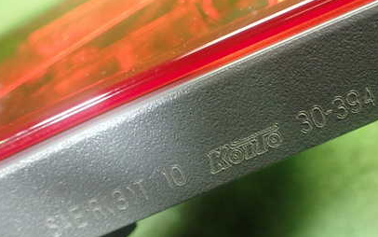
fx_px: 484
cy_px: 138
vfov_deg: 27.4
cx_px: 244
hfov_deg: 42.2
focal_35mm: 47
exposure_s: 1/50
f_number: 2.3
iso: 800
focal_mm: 5.4
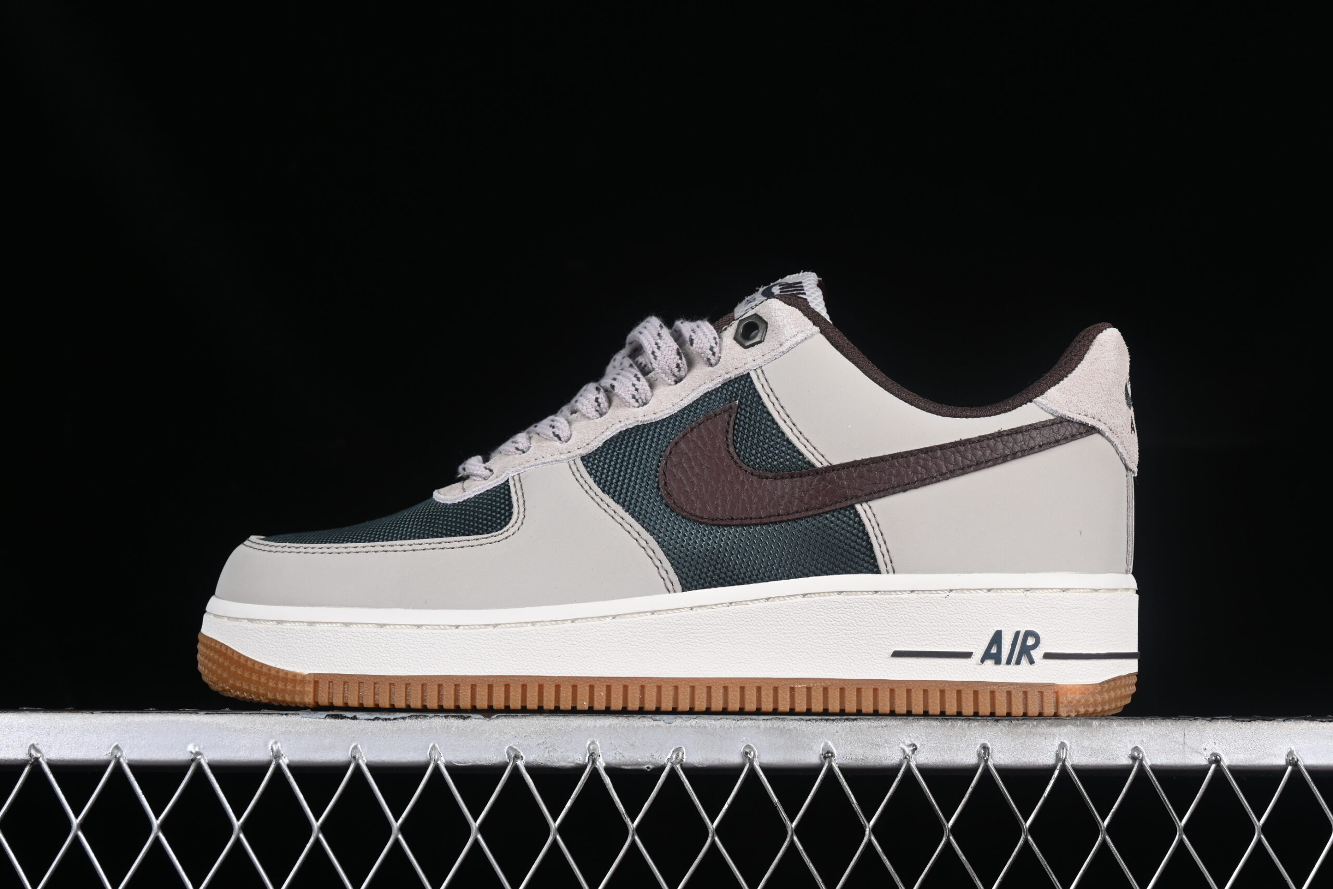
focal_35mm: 75
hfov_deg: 27.0
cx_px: 666
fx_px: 2777
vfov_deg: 18.2
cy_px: 444
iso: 160
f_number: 8
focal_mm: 50
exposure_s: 1/80
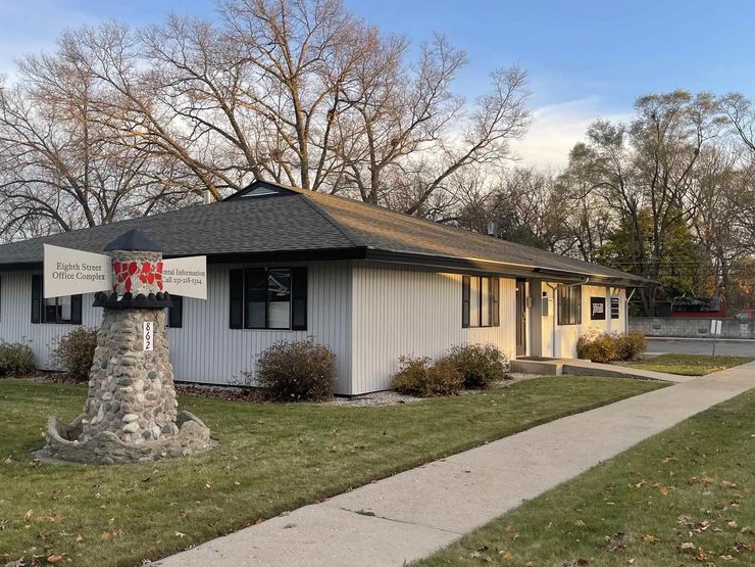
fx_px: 785
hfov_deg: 51.2
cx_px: 332
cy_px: 281
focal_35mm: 36
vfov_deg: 39.7
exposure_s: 1/450
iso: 32
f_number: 1.6
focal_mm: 5.1
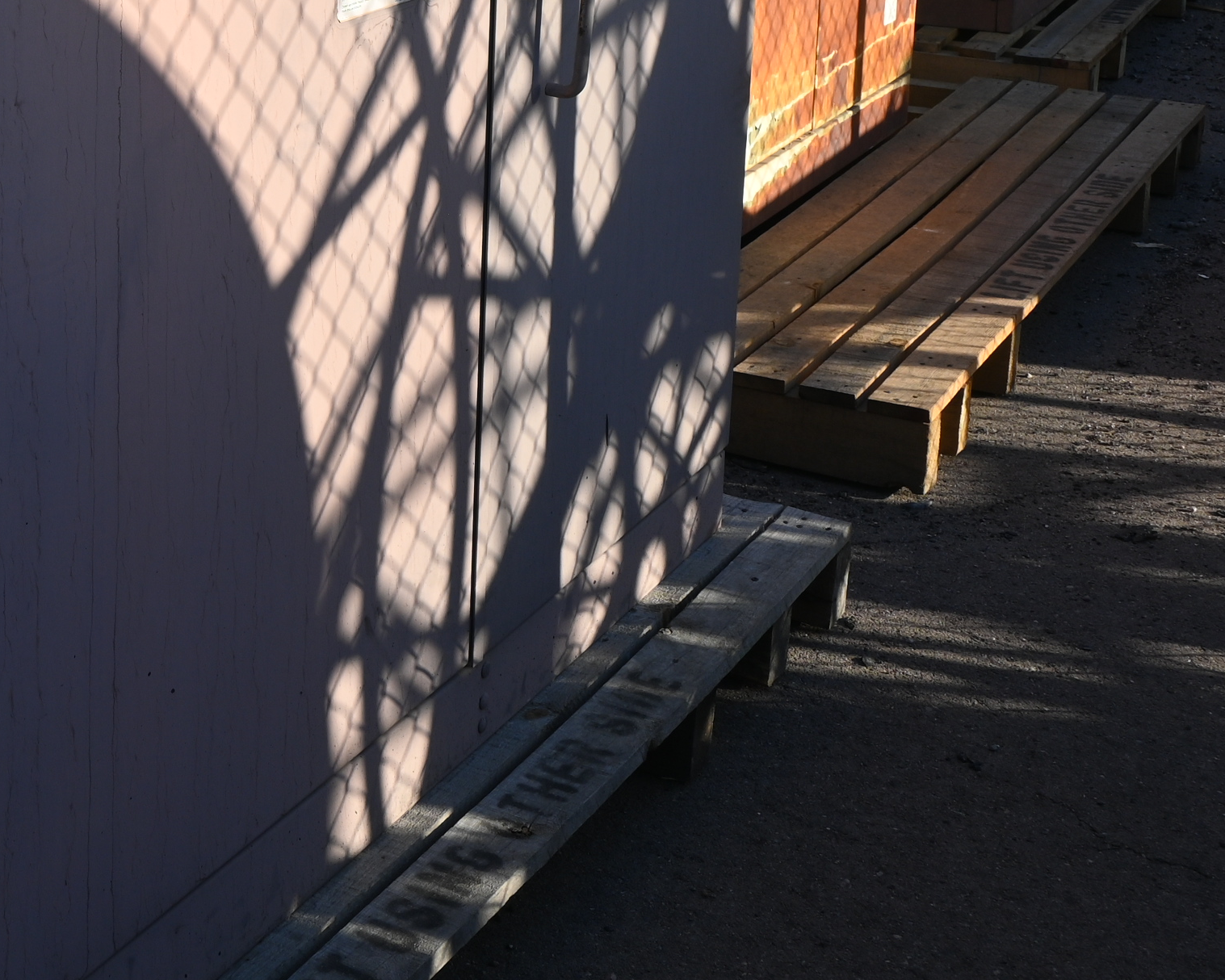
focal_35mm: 62
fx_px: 2248
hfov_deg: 28.3
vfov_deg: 23.7
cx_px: -41
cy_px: 26
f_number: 5.6
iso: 100
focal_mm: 16
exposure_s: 1/250
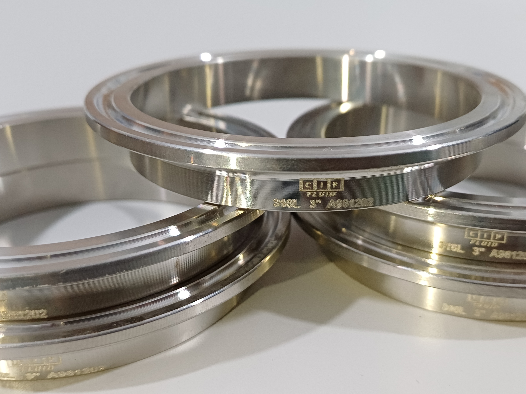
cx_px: 309
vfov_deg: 38.6
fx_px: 562
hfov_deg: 49.9
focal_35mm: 37
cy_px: 219
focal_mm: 4.65
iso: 320
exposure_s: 1/40
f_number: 1.8
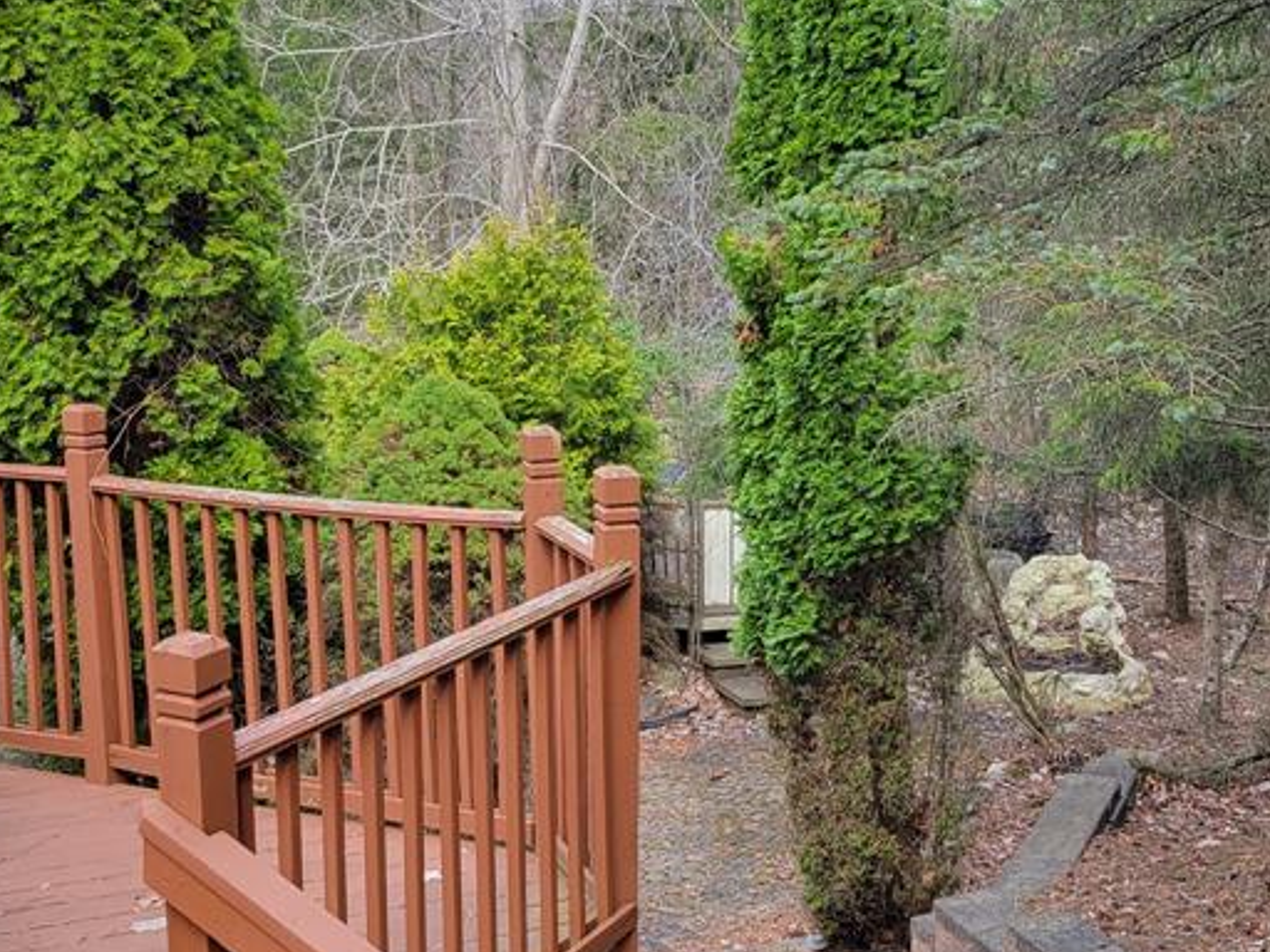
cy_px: 540
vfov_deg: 28.0
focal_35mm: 52
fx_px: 1908
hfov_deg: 36.7
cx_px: 764
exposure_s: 1/296
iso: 40
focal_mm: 5.4
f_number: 1.8
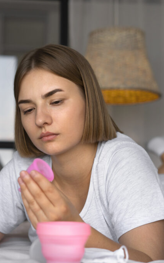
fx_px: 550
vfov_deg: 26.8
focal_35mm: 77
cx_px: 29
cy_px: 131
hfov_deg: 16.8
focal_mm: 50
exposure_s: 1/320
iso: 320
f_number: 3.2
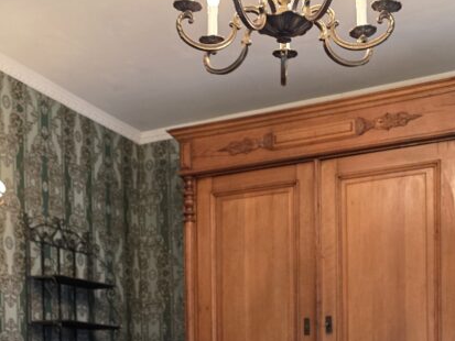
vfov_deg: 23.6
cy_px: 399
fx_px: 749
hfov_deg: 33.8
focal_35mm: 57
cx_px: 210
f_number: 1.7
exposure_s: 1/100
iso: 250
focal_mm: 6.3
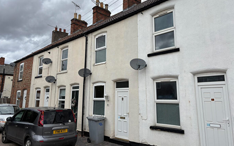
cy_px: 63
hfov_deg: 66.5
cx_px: 117
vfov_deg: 44.5
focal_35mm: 28
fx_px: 179
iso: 50
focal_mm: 5.96
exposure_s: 1/3937
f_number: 1.6
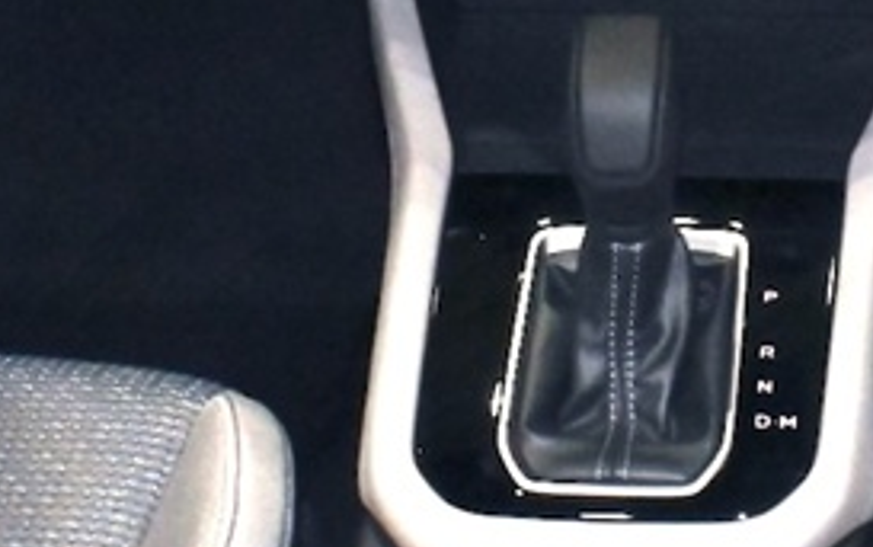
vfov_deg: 13.4
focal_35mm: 94
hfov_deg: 21.7
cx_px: 751
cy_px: -173
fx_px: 2238
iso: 3600
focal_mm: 14
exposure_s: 1/60
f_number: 18
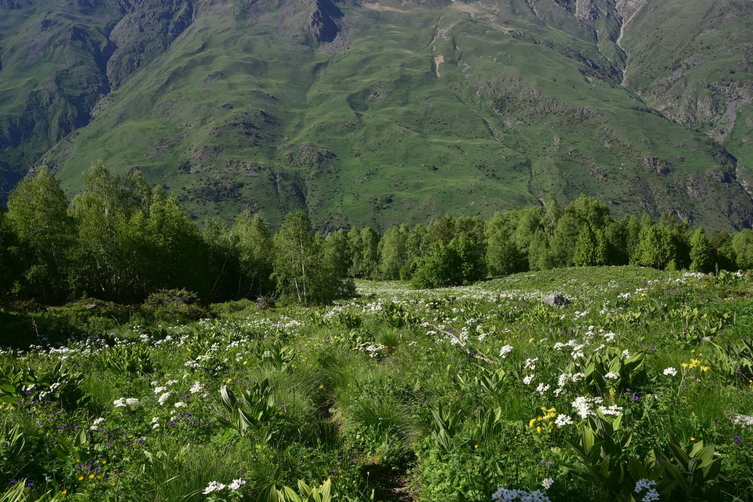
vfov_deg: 27.0
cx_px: 376
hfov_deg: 39.6
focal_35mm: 50
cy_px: 251
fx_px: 1046
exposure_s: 1/125
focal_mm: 50
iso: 100
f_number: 11
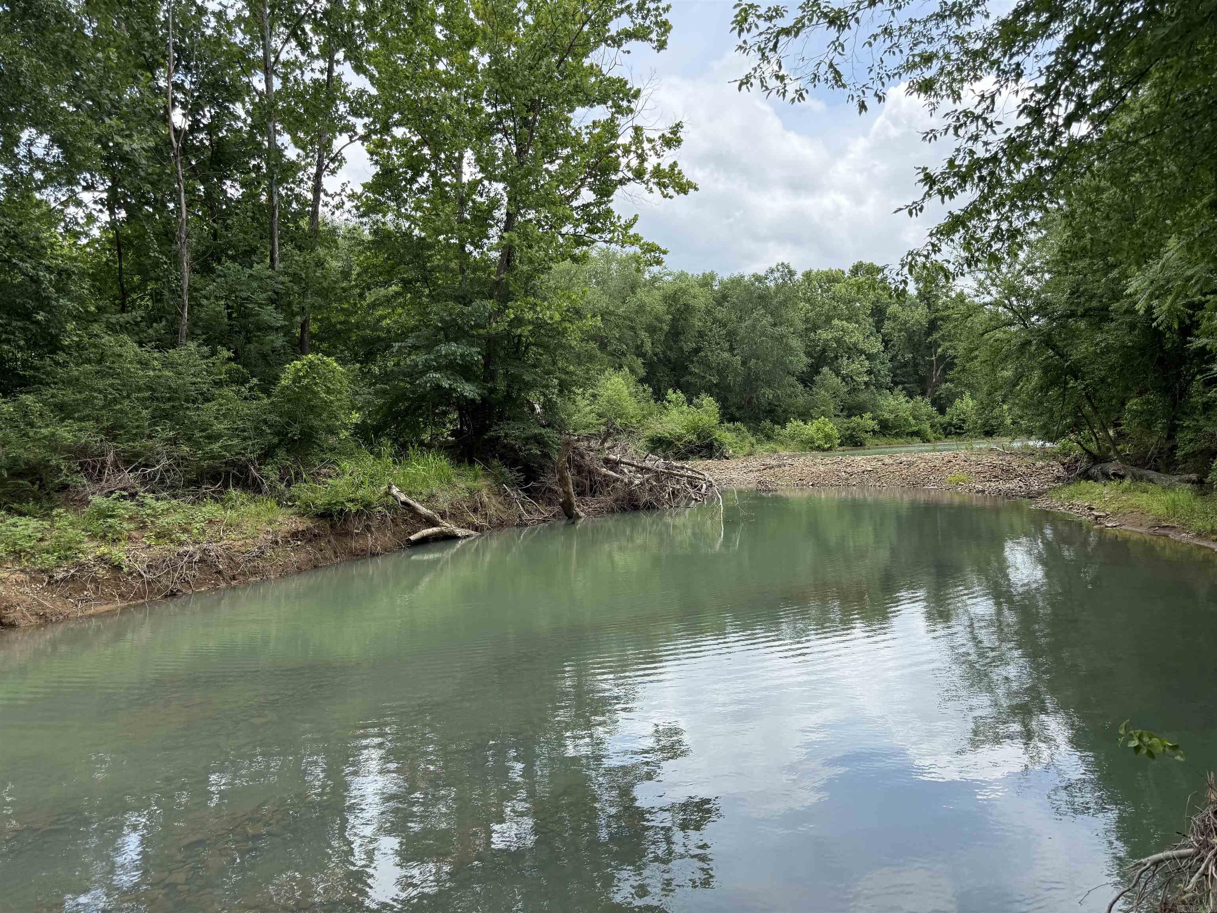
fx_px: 844
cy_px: 456
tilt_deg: -0.6
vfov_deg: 56.8
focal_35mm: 24
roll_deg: +2.9
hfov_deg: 71.6
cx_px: 608
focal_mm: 6.76
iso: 100
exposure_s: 1/1949
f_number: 1.78
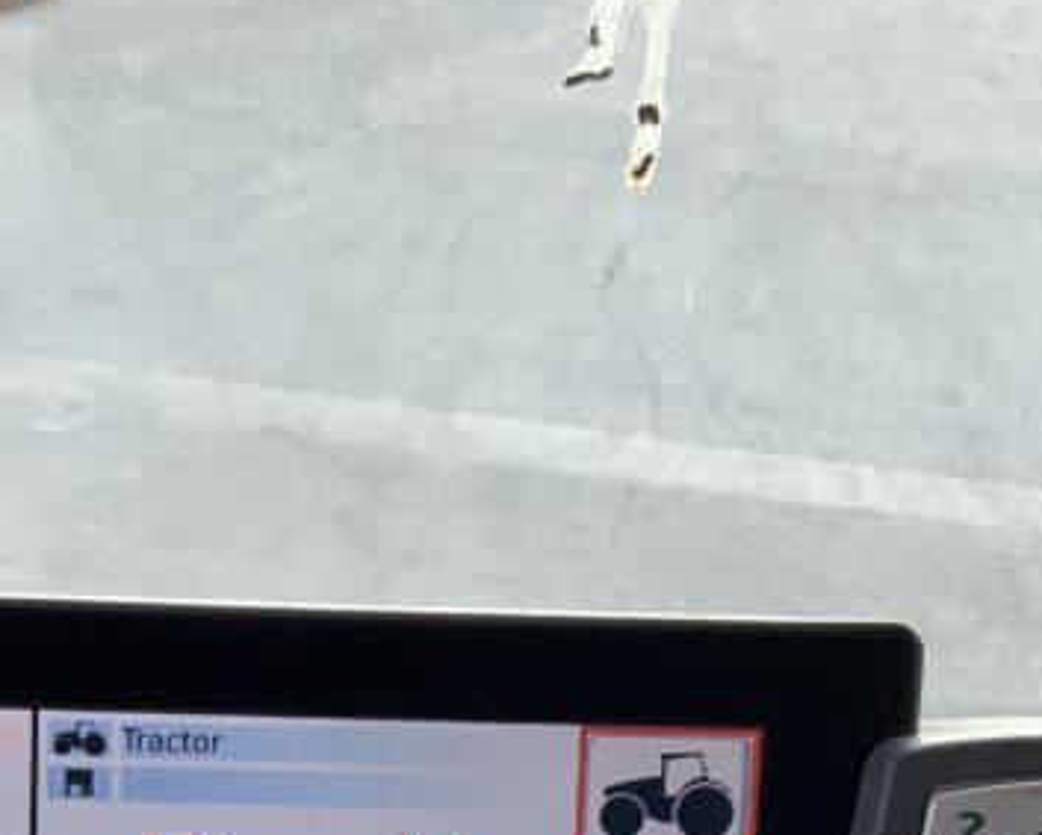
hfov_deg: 22.9
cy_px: 1115
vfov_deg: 17.5
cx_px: 213
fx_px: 2531
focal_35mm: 82
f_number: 1.8
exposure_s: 1/193
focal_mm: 3
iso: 16
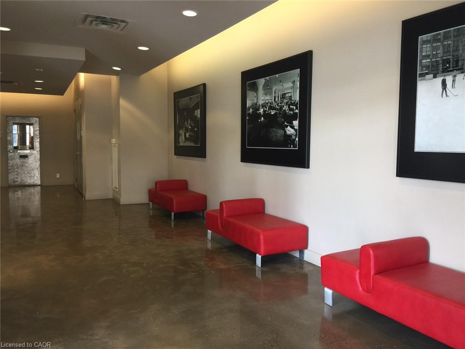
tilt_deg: -4.6
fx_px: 390
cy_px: 174
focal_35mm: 29
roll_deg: -1.9
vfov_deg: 48.2
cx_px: 232
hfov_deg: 61.7
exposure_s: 1/30
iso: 40
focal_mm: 4.15
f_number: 2.2
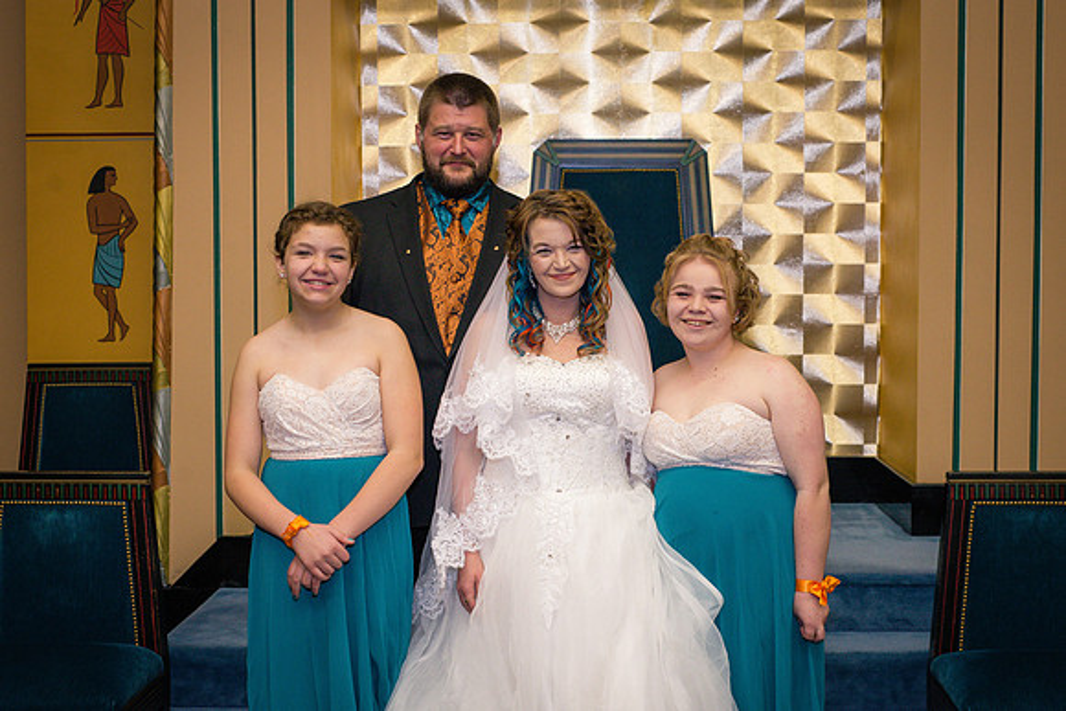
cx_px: 535
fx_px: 1625
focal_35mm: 55
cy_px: 385
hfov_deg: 36.3
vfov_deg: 24.7
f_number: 5
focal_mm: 50
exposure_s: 1/160
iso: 800
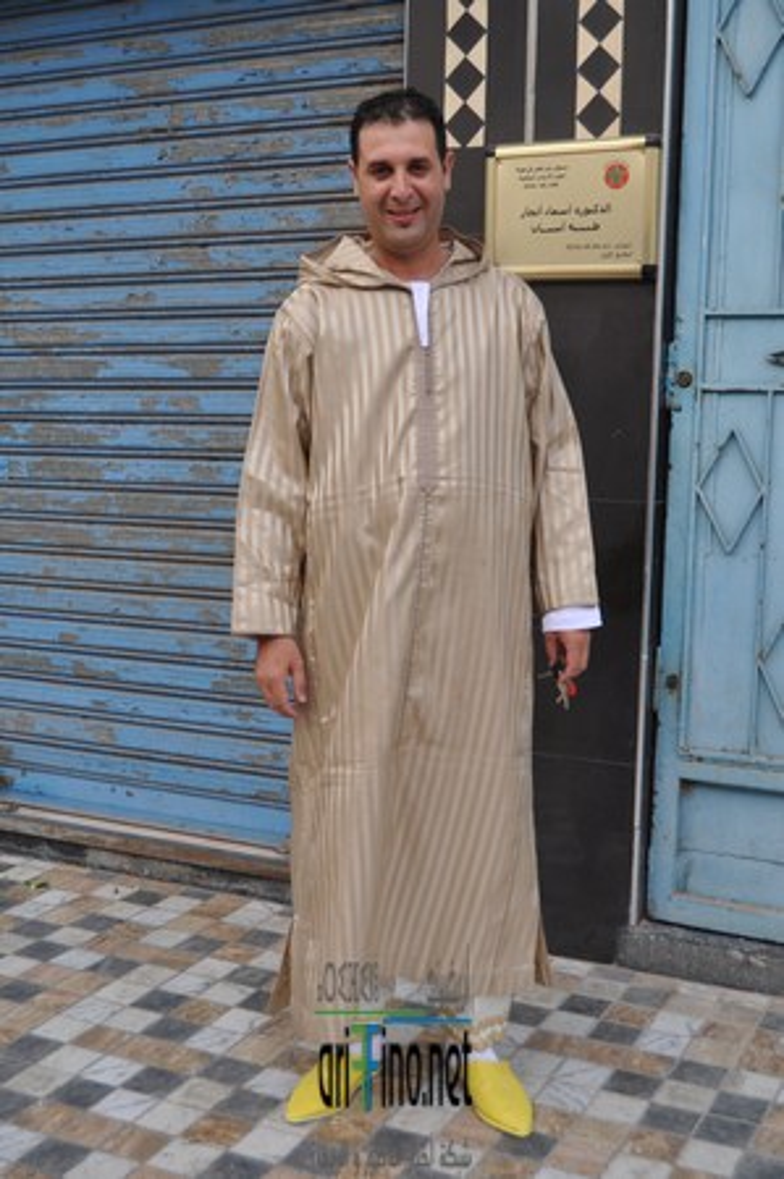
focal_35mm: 45
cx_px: 392
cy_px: 590
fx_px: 1473
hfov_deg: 29.8
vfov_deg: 43.6
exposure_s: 1/125
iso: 200
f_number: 5.6
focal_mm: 30
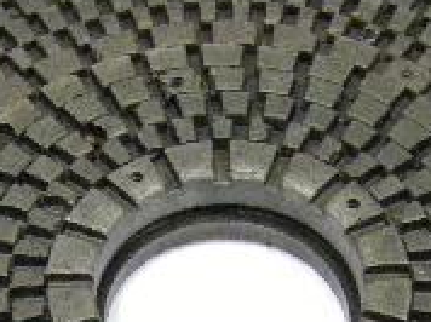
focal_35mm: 137
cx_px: 167
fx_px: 1703
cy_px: 356
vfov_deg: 10.7
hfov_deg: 14.4
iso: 800
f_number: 3.5
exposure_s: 1/20
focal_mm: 6.3
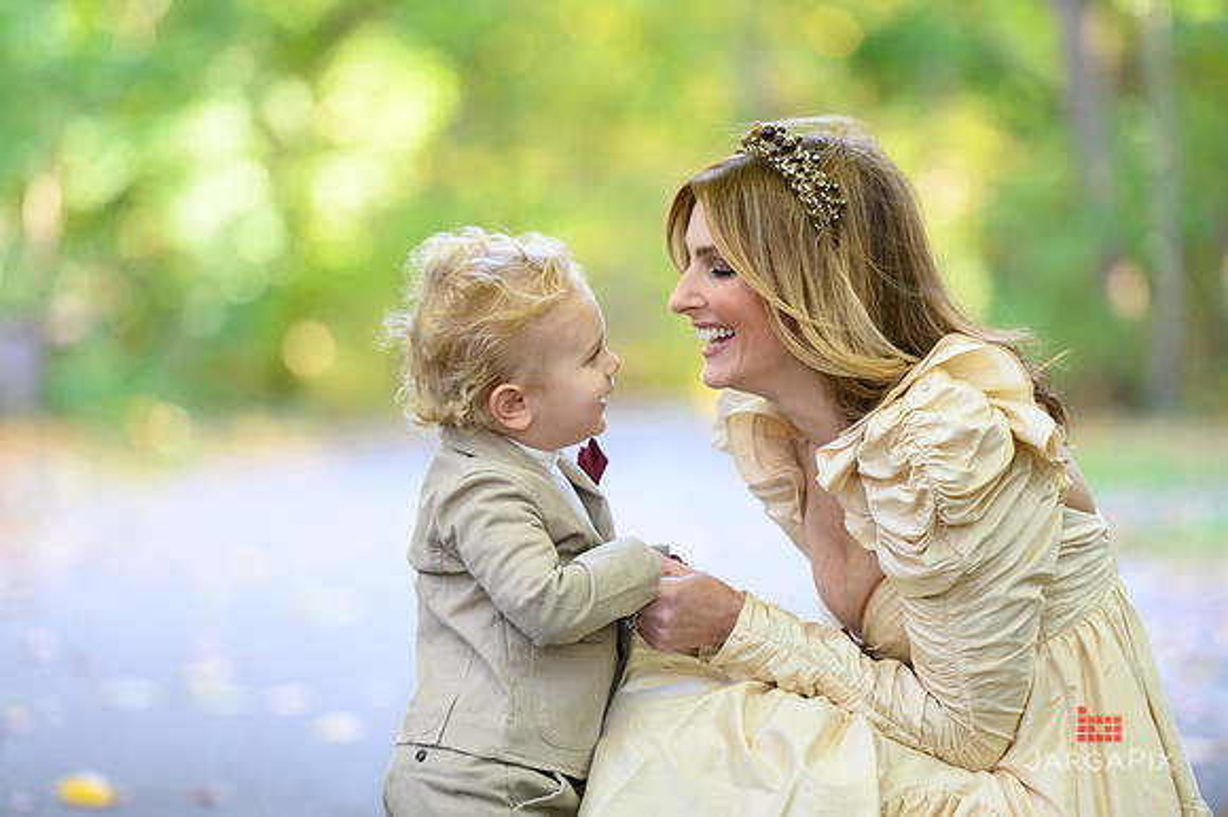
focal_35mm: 170
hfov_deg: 12.1
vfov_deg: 8.1
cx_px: 614
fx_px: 5795
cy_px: 408
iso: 1600
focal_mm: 170
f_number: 3.2
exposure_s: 1/200
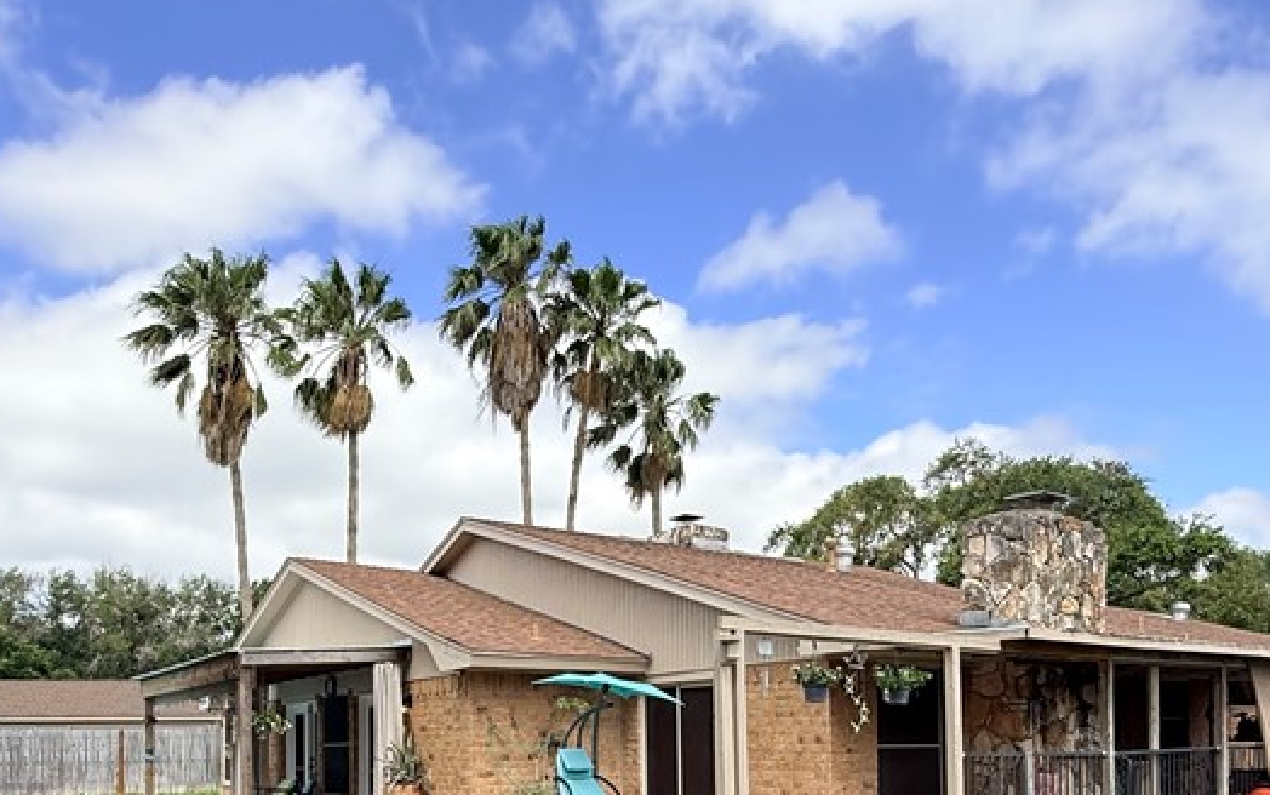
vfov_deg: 40.0
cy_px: 717
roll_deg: +0.8
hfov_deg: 64.5
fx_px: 1004
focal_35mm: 29
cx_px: 587
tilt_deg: +2.2
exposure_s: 1/1656
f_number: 2.2
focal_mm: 2.22
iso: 50
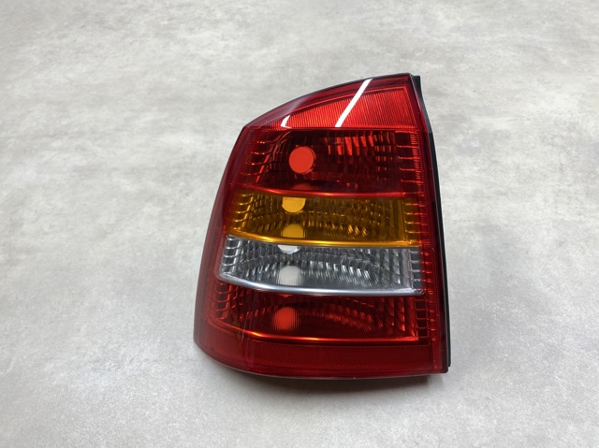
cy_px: 224
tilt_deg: -50.4
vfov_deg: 53.0
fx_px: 450
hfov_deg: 67.3
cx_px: 300
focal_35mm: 26
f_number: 1.8
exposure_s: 1/132
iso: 32
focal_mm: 4.25
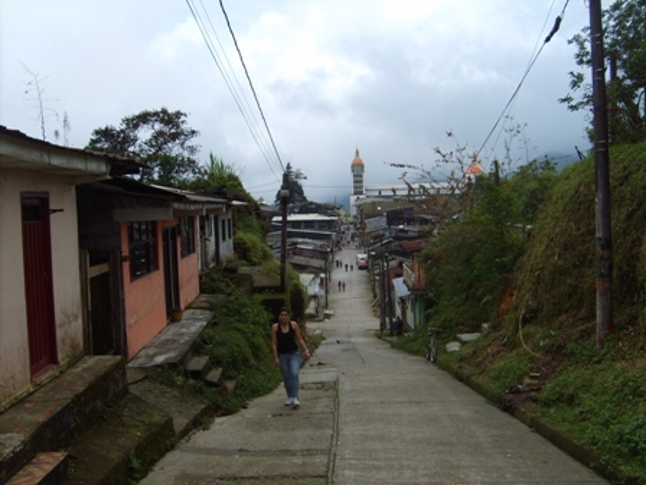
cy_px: 242
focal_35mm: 35
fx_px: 653
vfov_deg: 40.7
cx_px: 323
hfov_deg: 52.6
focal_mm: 5.8
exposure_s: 1/750
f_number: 2.8
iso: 50
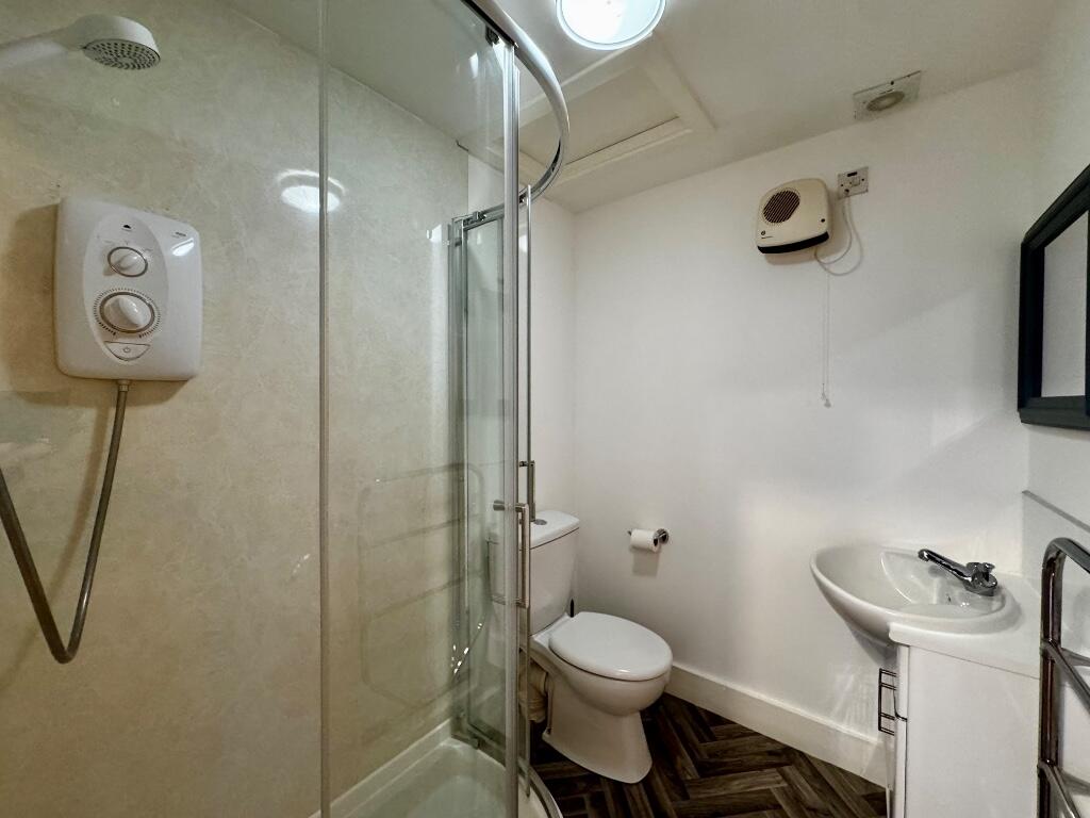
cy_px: 409
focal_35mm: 14
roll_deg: +0.6
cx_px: 545
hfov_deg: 102.1
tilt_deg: -0.7
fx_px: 441
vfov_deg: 85.7
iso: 400
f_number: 2.2
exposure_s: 1/50
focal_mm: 2.22
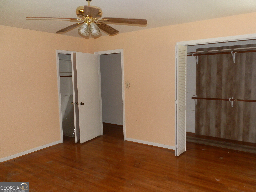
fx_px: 207
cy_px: 96
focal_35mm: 28
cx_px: 128
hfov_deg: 63.4
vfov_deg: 49.7
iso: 125
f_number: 3.1
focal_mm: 5
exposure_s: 1/30
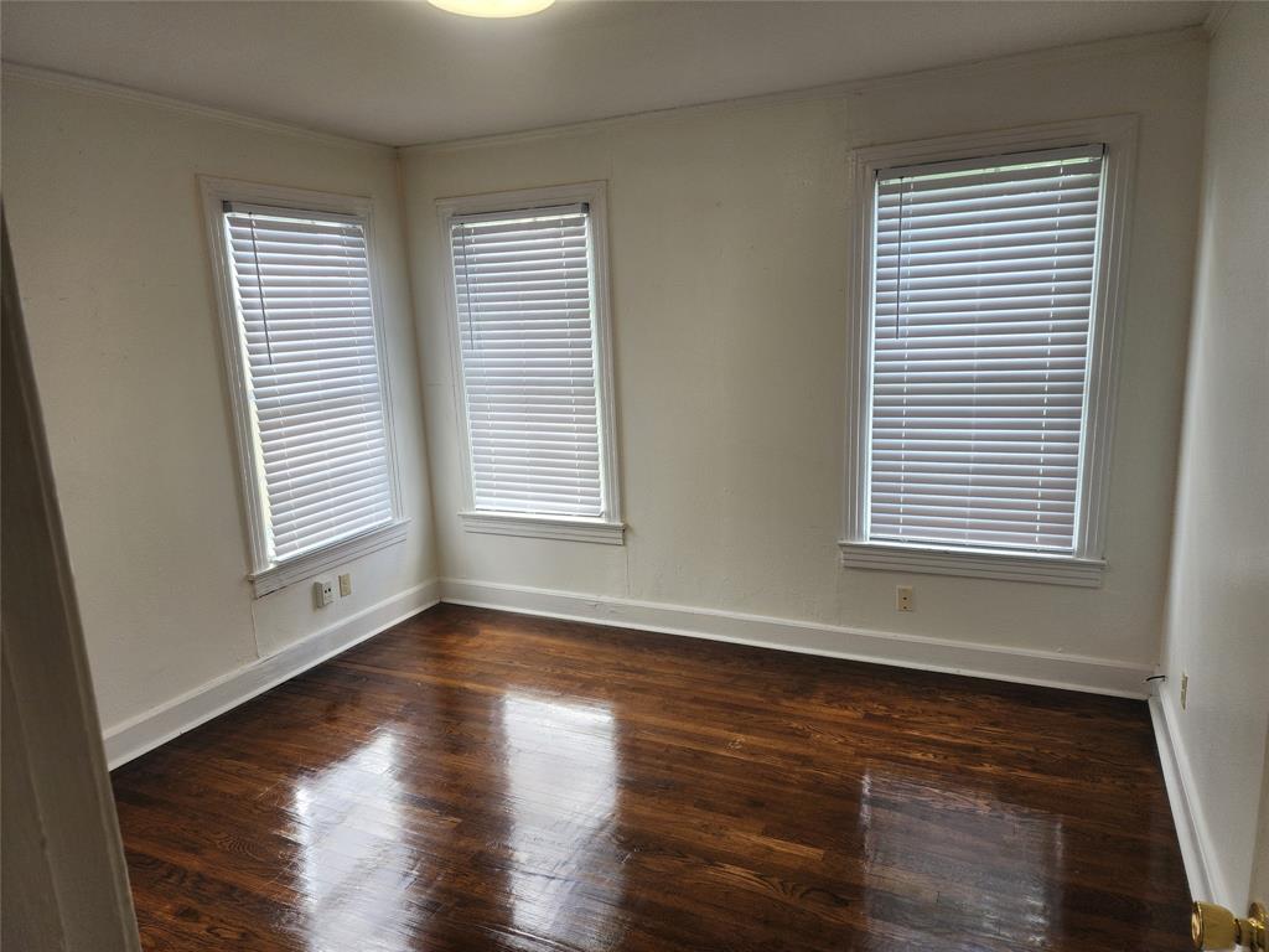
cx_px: 634
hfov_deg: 73.9
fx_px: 843
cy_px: 476
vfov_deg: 58.9
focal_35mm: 23
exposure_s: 1/120
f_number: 1.8
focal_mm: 6.4
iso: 100
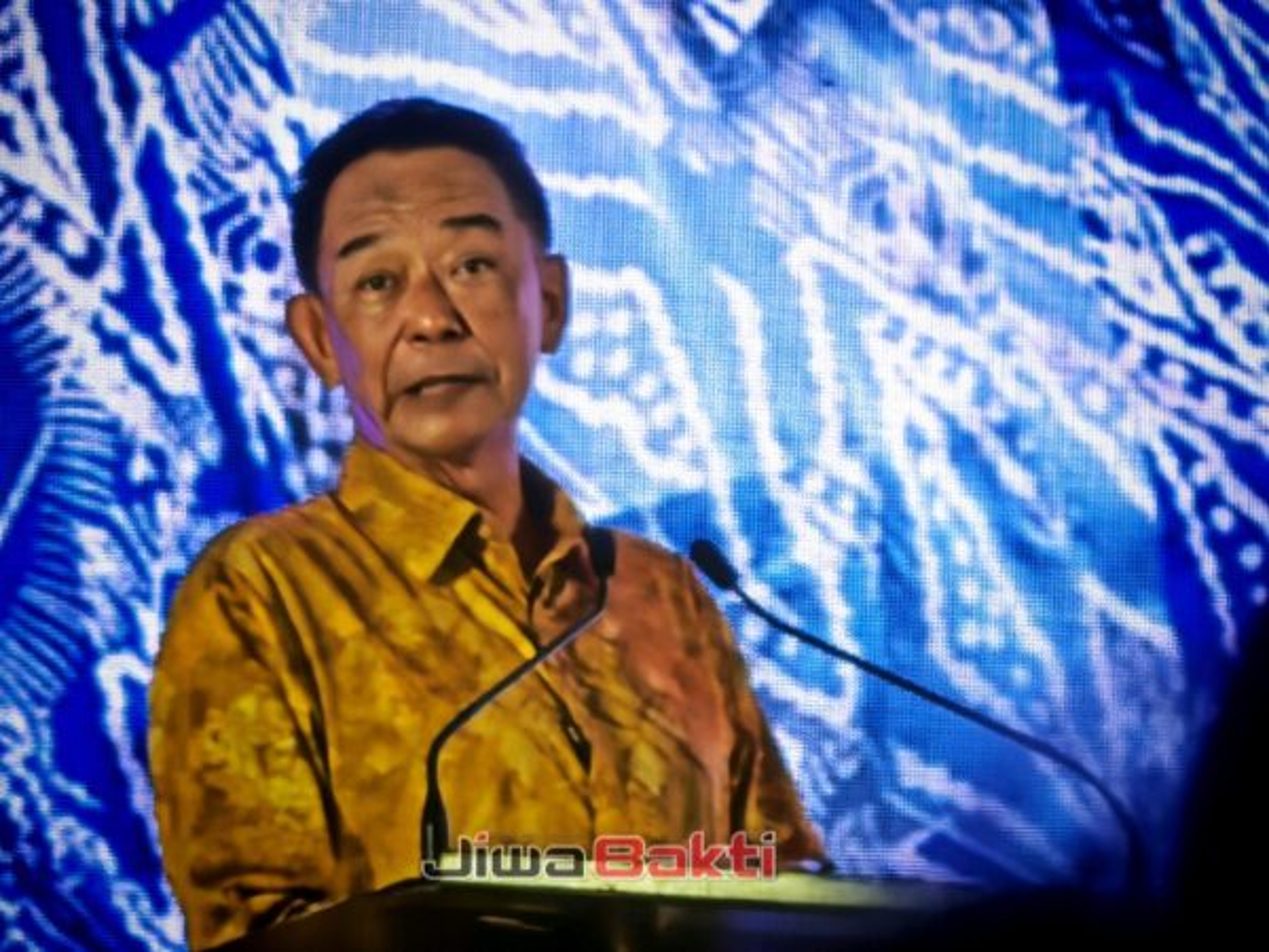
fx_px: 24159
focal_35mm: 659
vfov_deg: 2.3
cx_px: 634
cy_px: 476
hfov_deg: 3.0
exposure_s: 1/100
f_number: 2.6
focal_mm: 15.38
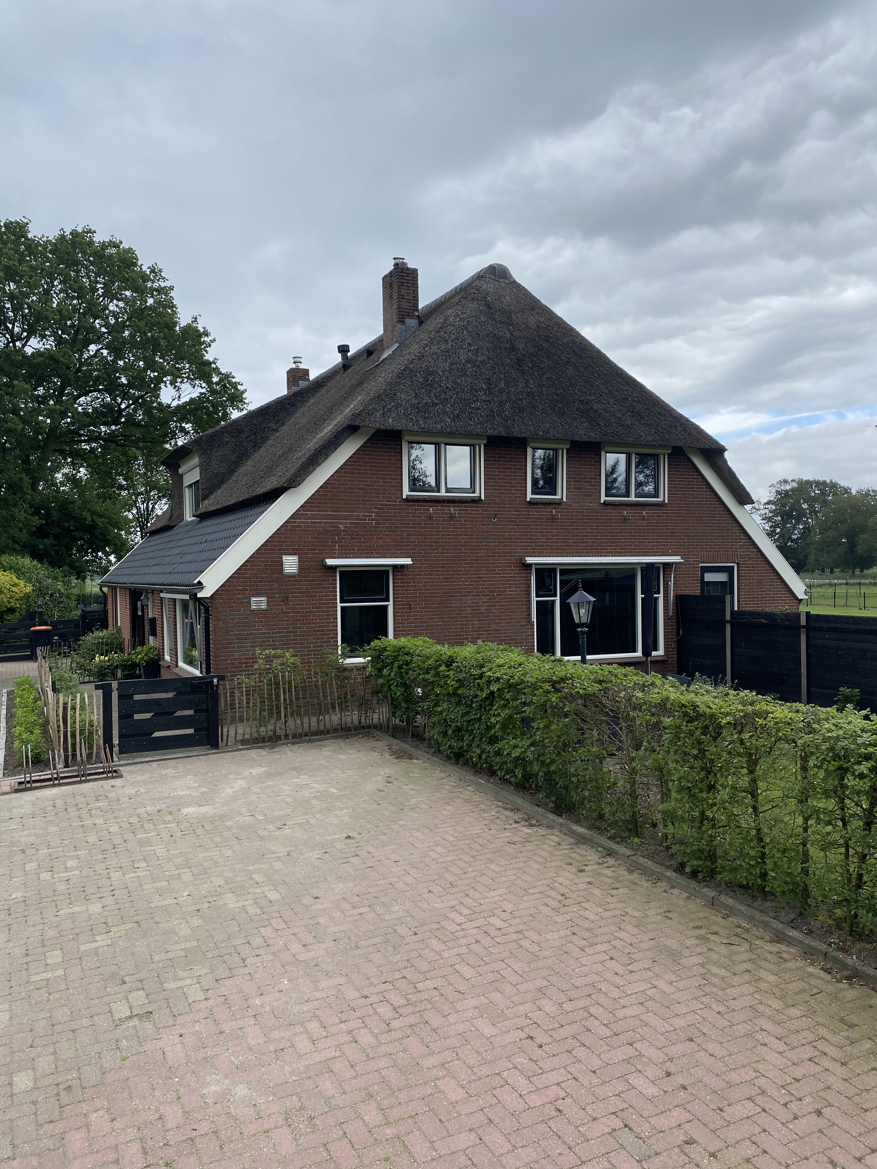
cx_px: 438
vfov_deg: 67.3
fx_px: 878
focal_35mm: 26
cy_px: 584
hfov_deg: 53.1
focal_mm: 4.25
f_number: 1.8
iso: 32
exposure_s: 1/1193
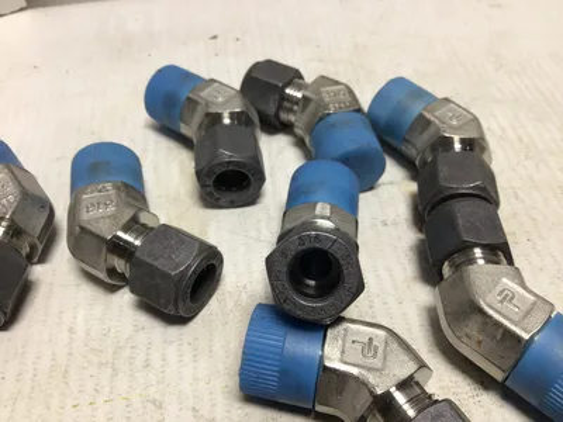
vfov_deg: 45.4
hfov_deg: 58.4
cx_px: 282
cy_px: 211
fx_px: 504
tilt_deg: -49.0
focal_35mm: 31
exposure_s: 1/120
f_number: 2.4
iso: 32
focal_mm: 3.3
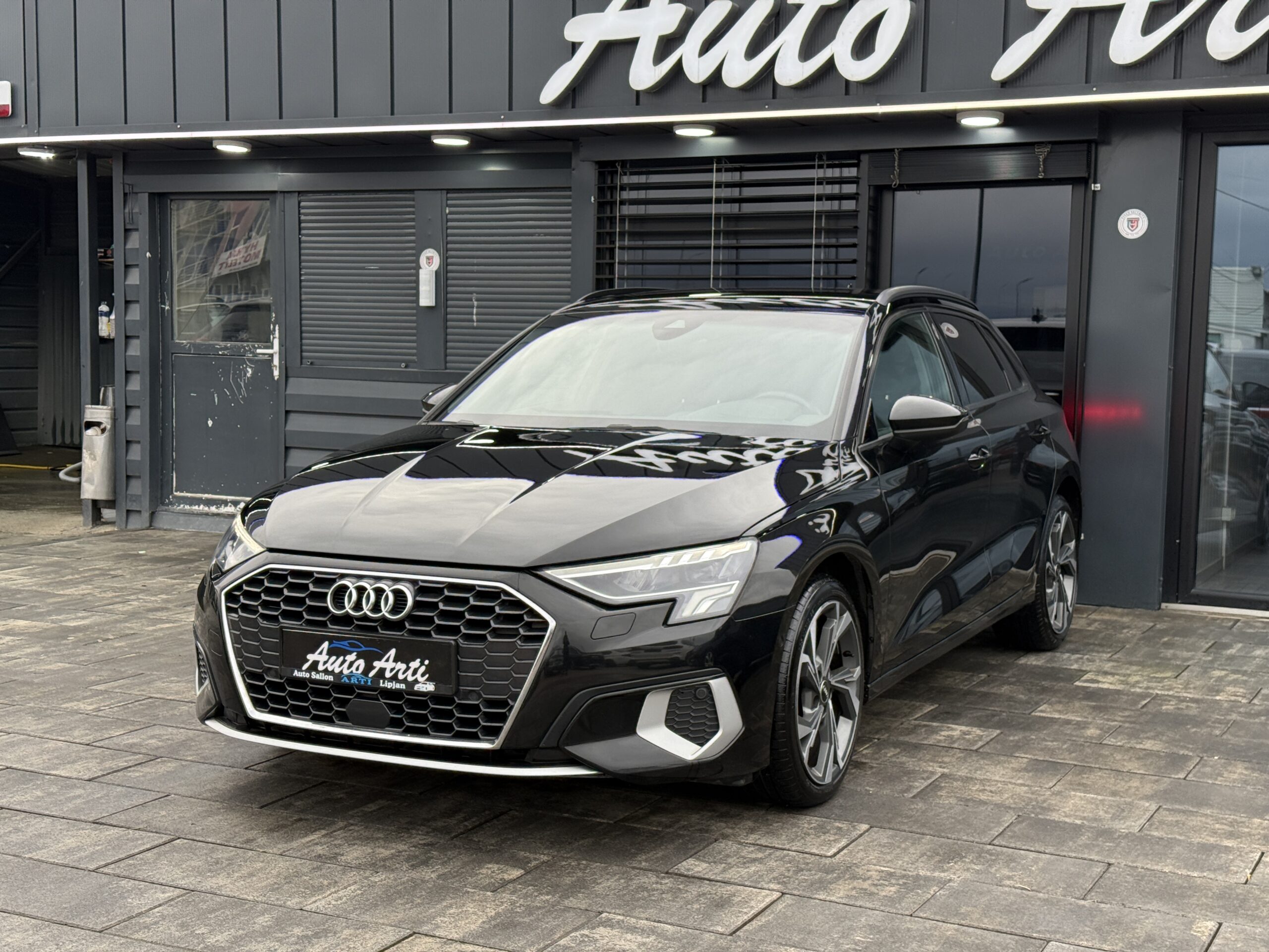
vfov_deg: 30.3
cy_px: 476
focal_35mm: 48
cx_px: 634
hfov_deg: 39.7
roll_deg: -0.2
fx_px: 1760
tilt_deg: -3.5
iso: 100
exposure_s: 1/256
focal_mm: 6.76
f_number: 1.78
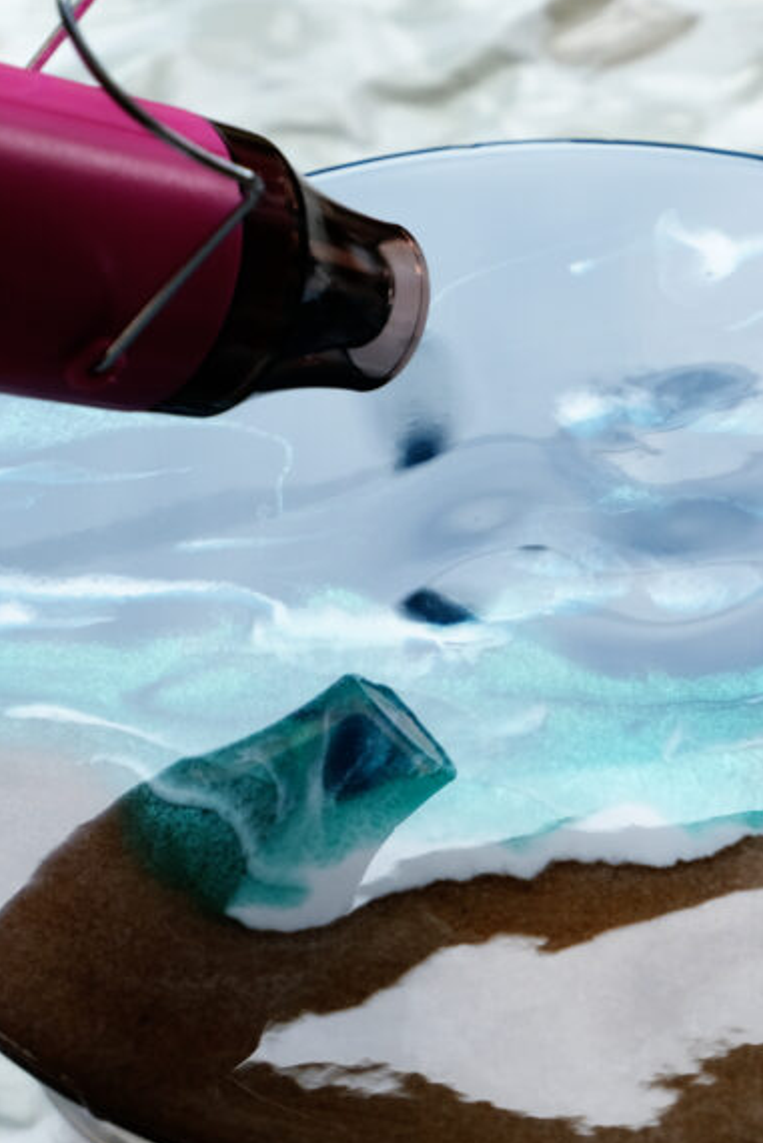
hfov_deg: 11.1
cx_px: 763
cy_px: 523
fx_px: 3876
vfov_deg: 16.8
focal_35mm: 122
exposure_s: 1/170
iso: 640
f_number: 5.6
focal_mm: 45
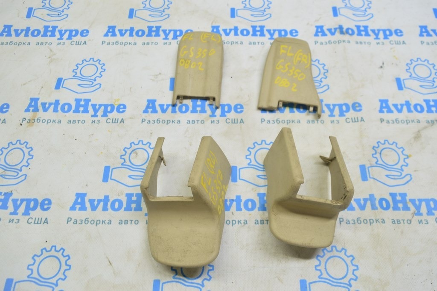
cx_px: 218
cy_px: 146
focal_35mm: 27
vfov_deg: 47.9
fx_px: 327
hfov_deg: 67.4
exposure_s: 1/20
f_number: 5.6
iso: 400
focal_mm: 18
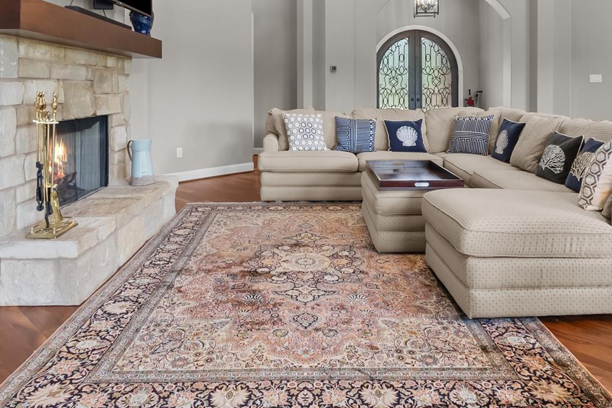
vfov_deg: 43.0
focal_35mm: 29
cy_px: 85
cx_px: 320
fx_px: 493
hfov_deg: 63.6
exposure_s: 1/20
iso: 1000
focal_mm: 16
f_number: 8
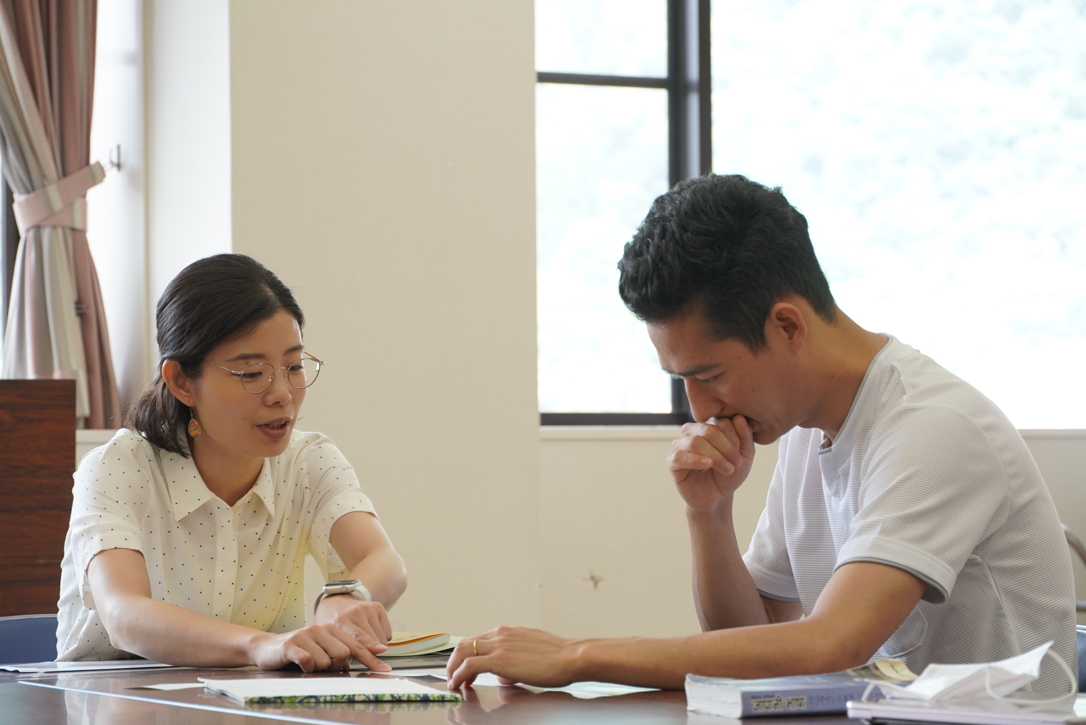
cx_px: 543
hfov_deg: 18.2
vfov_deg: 12.2
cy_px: 362
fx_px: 3395
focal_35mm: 112
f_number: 5.6
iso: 1250
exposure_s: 1/160
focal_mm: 75
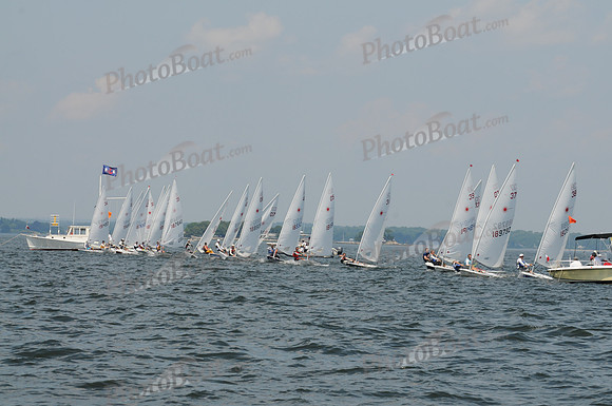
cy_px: 203
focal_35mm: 165
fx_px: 2801
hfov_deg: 12.5
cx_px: 306
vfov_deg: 8.3
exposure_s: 1/320
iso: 200
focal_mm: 110
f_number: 10
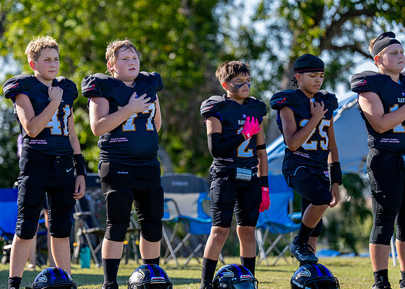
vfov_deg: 8.1
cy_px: 146
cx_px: 141
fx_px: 2053
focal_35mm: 179
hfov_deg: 11.3
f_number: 2.8
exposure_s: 1/1000
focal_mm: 139
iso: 160
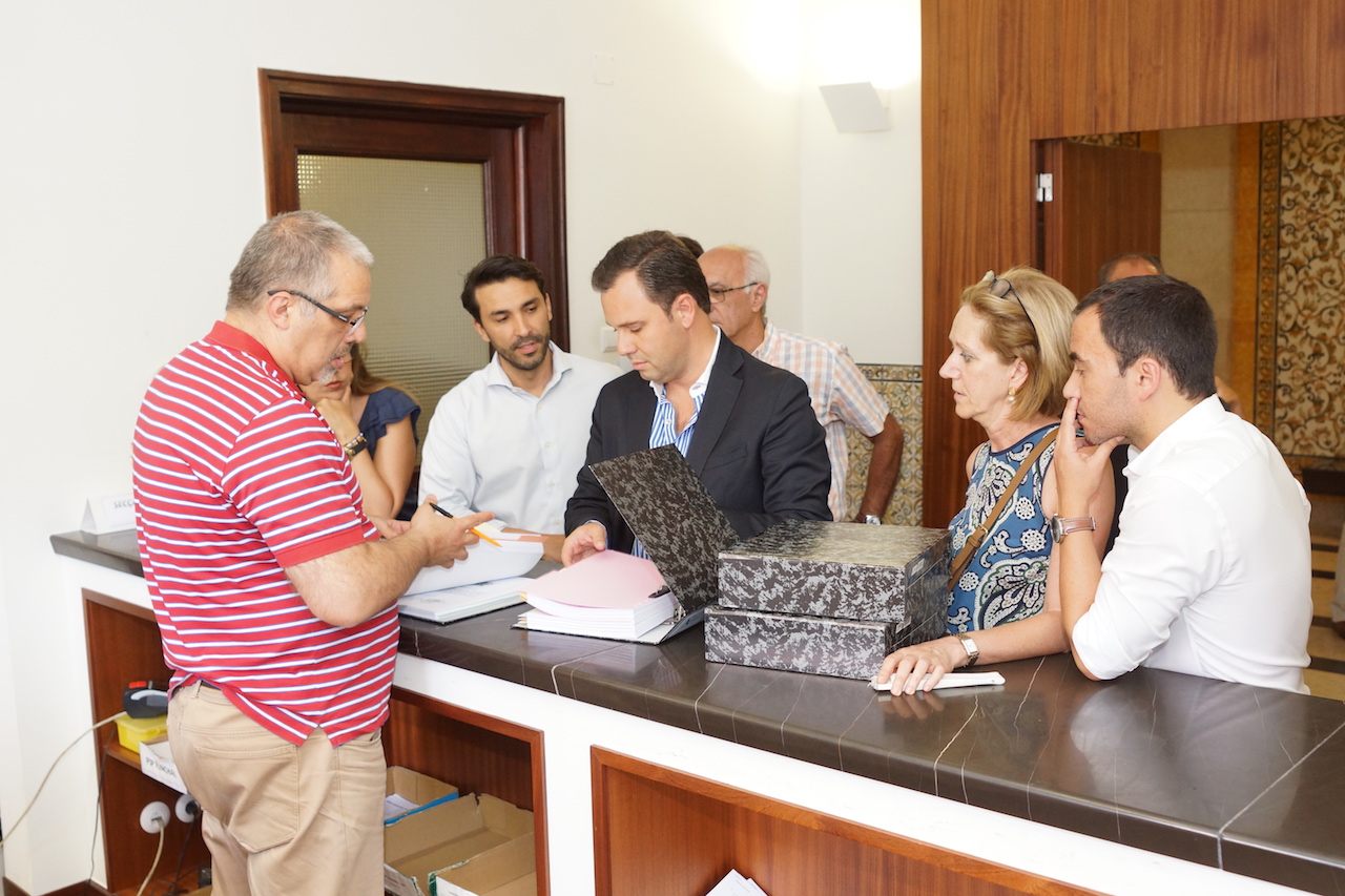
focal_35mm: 36
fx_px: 1345
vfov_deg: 36.9
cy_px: 448
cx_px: 672
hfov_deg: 53.1
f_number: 3.2
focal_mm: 24
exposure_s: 1/60
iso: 800
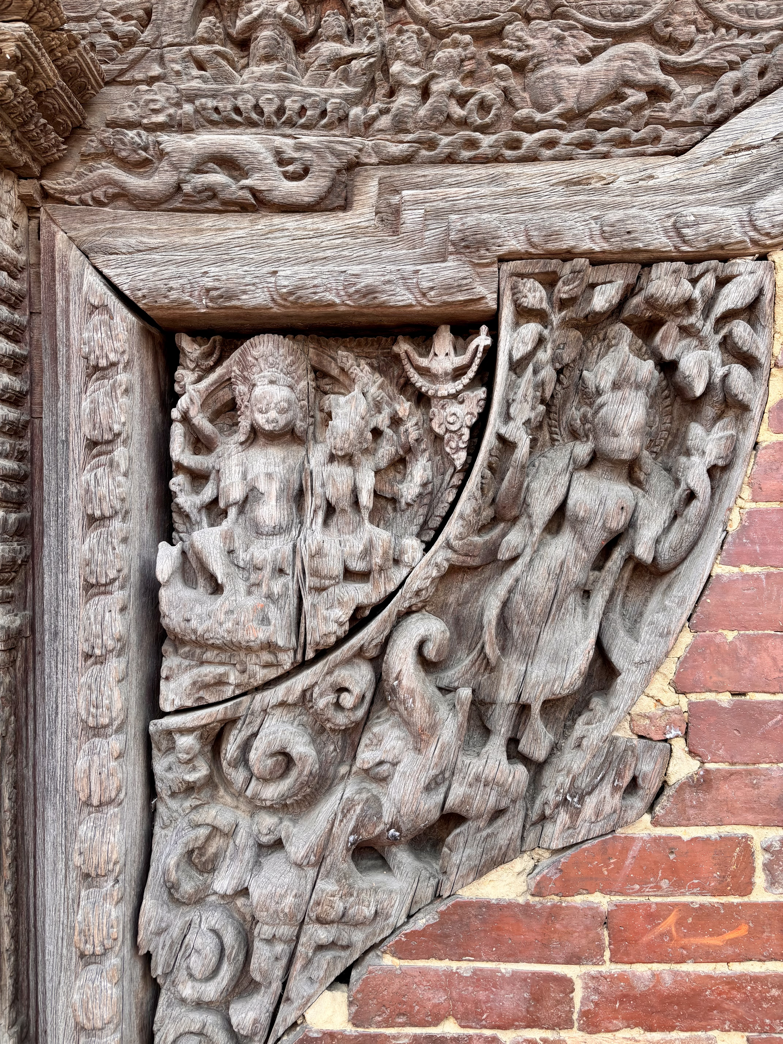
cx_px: 392
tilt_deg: +1.3
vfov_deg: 67.3
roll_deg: +0.4
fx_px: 784
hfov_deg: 53.1
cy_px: 522
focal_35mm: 26
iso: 40
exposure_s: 1/162
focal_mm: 5.96
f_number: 1.6
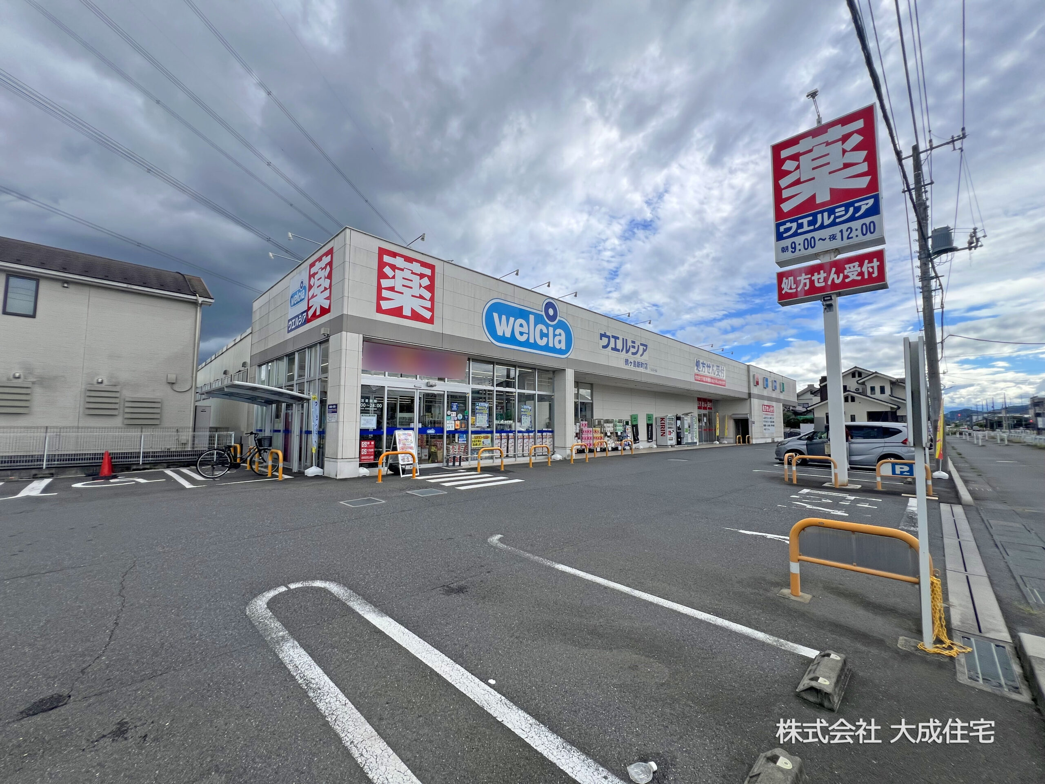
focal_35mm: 13
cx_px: 522
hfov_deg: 106.2
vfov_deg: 89.9
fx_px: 392
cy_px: 392
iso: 32
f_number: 1.8
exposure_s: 1/1292
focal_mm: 1.57
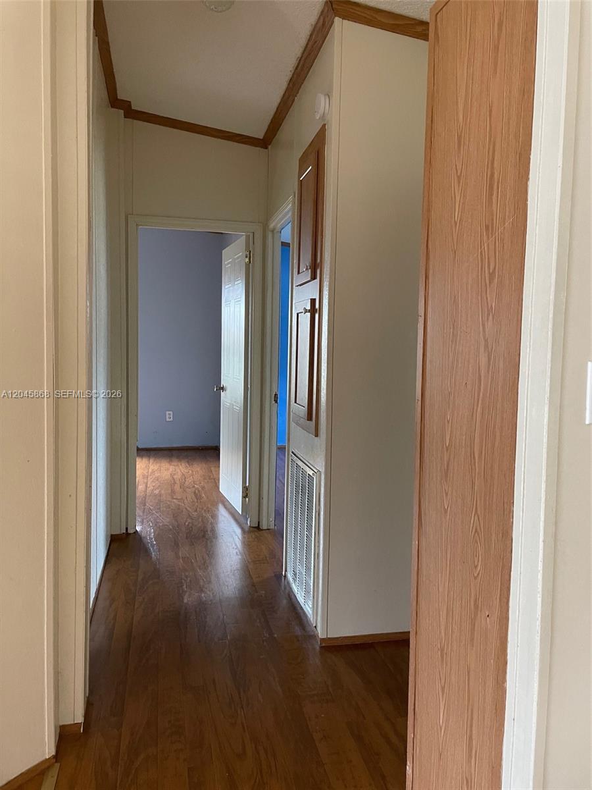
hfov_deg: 53.1
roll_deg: -0.7
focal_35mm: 26
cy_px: 395
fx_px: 593
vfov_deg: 67.3
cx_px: 296
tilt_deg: -4.2
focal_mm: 4.2
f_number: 1.6
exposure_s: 1/60
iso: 320
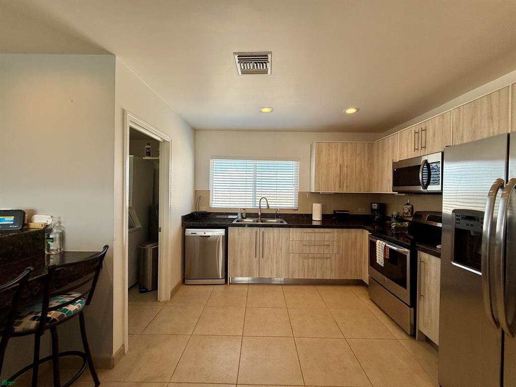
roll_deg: -0.7
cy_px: 194
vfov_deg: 85.7
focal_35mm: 14
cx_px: 258
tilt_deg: -0.1
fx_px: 209
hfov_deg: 102.1
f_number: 2.2
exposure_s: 1/214
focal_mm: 2.22
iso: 64
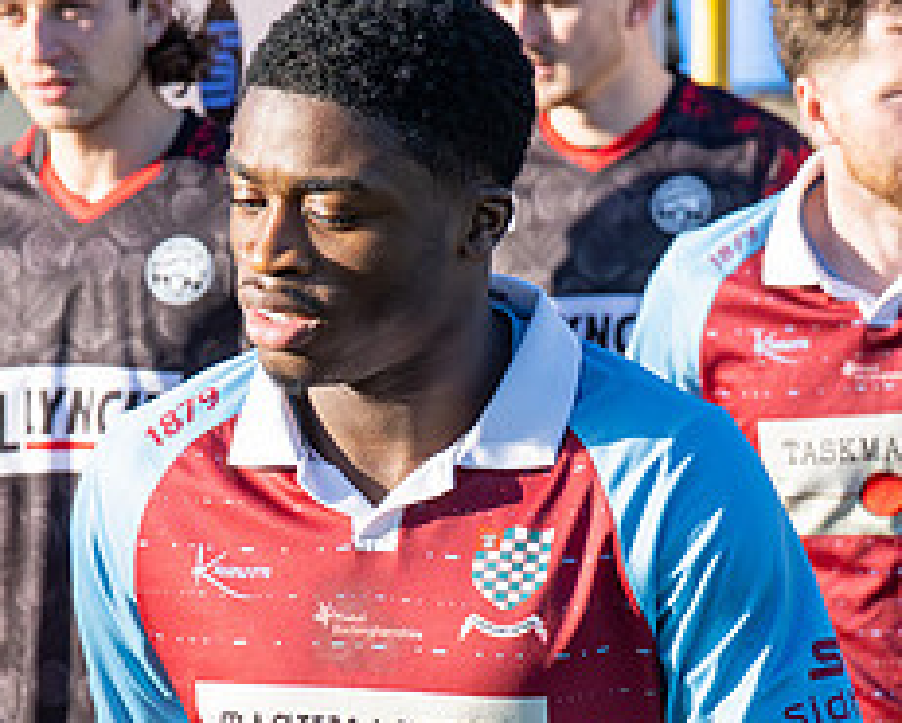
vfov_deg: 4.5
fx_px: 9241
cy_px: 553
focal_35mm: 346
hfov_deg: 5.6
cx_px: 211
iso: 500
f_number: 5
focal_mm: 71
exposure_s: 1/3200
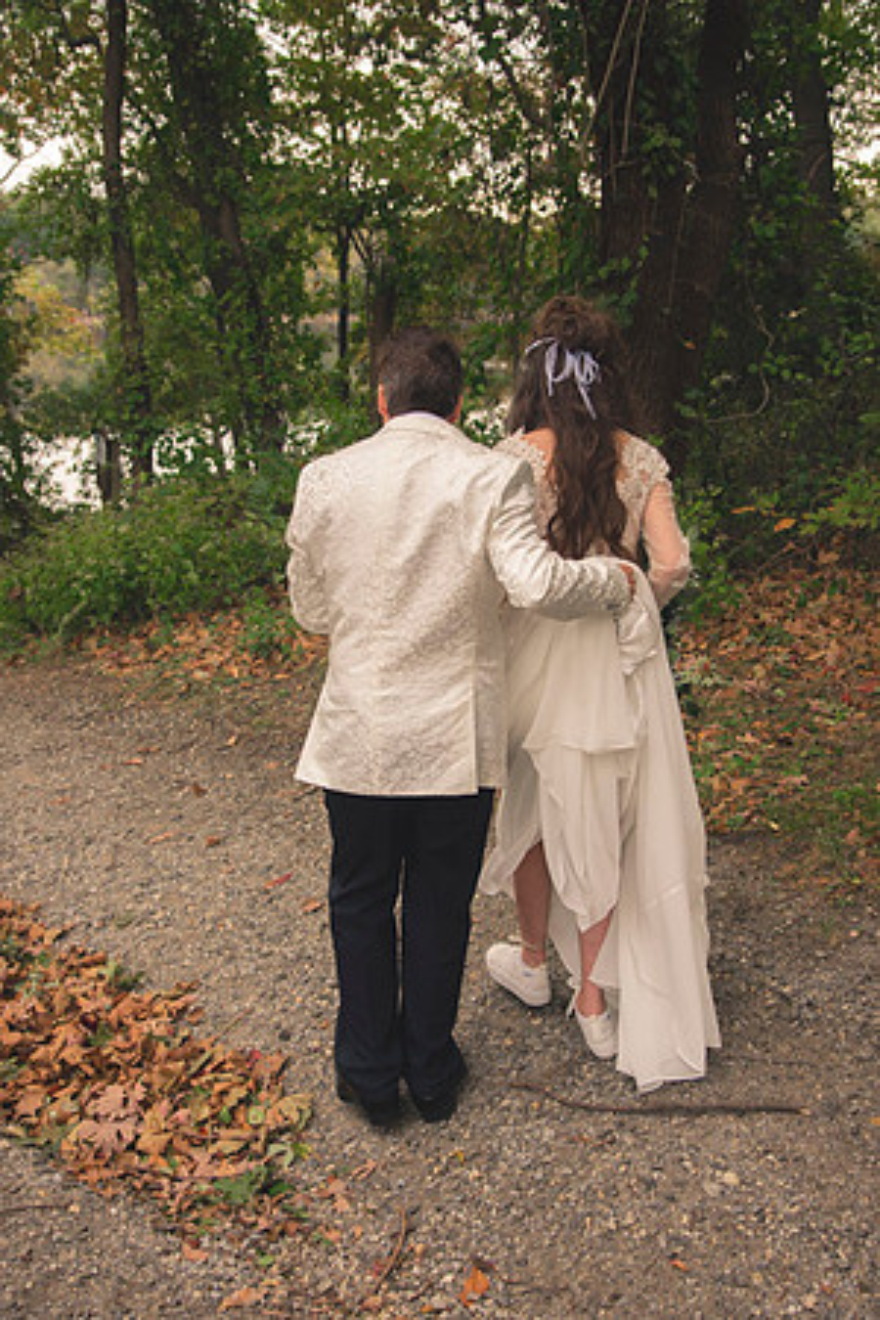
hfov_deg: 33.4
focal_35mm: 40
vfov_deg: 48.5
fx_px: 1467
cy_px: 660
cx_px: 440
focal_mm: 40
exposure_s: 1/160
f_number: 5
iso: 200
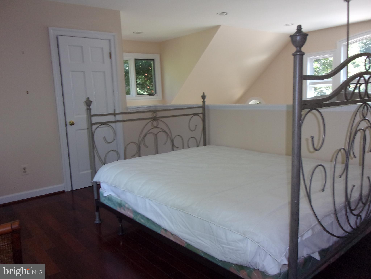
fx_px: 300
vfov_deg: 49.7
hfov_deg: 63.4
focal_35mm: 28
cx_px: 186
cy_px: 140
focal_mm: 5.1
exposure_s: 1/34
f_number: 3.9
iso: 200
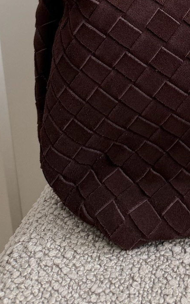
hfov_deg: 16.0
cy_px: -94
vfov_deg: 24.3
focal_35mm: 74
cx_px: 295
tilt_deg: -12.5
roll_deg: +0.9
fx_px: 613
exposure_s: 1/121
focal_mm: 6.76
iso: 80
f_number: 1.78
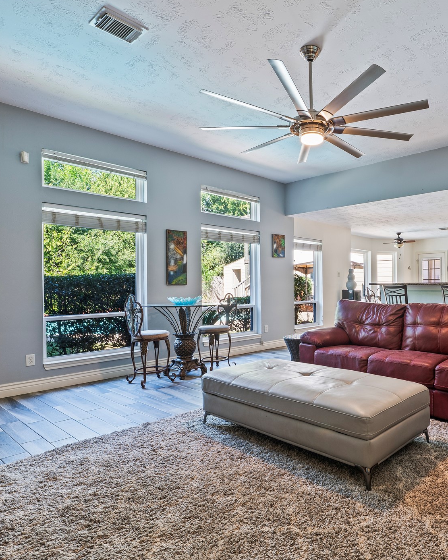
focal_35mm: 22
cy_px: 288
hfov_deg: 60.7
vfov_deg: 75.0
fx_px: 365
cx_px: 317
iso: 125
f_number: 6.3
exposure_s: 1/2.5
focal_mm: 15
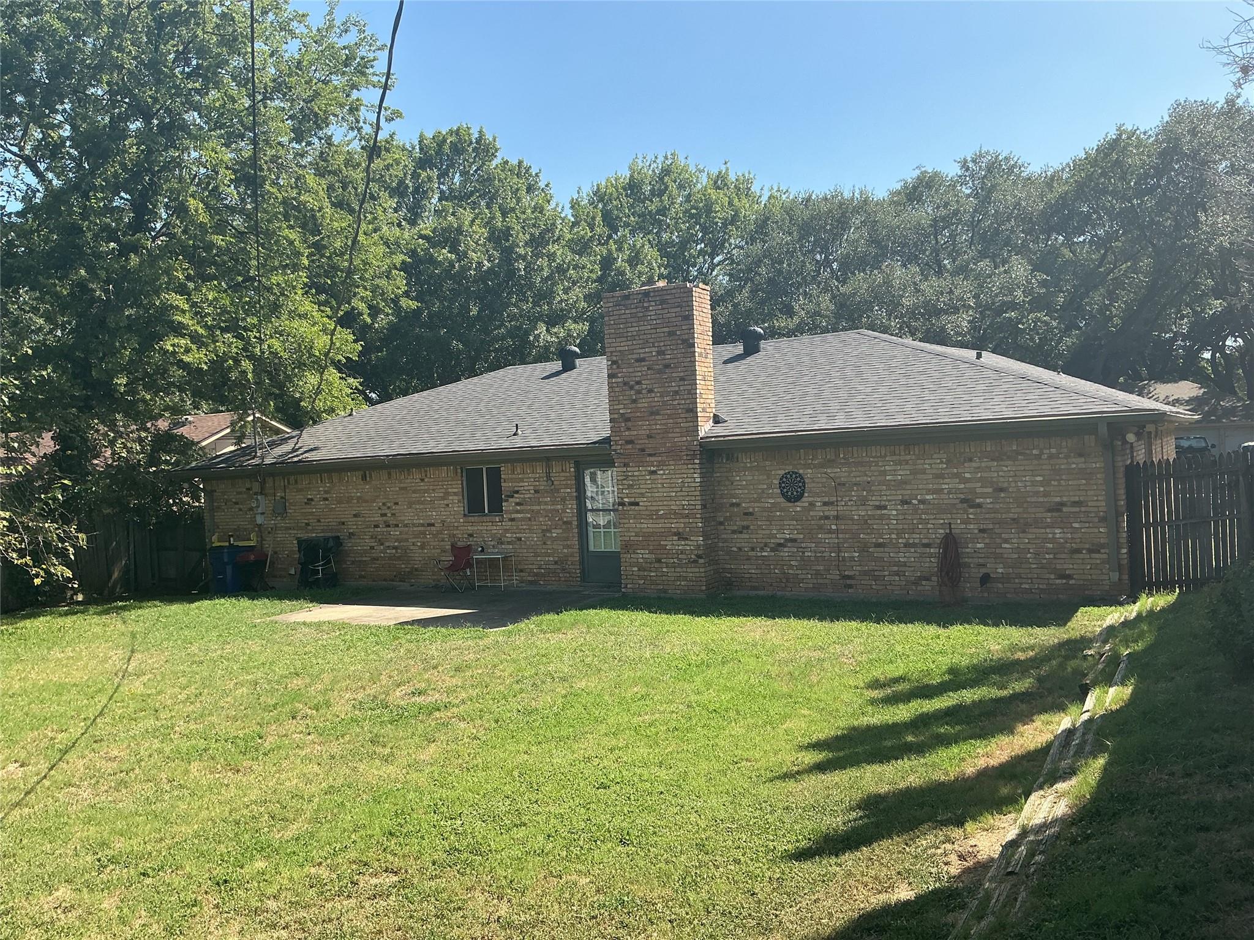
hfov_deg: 61.7
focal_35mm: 29
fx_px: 1051
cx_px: 627
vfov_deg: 48.2
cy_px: 470
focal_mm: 3
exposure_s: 1/912
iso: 25
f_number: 1.8
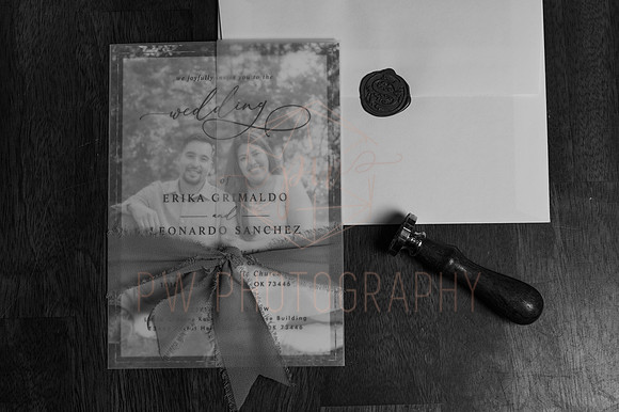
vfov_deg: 19.2
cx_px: 310
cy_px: 206
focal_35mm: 71
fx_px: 1217
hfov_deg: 28.5
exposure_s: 1/200
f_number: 4
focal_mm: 70
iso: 100
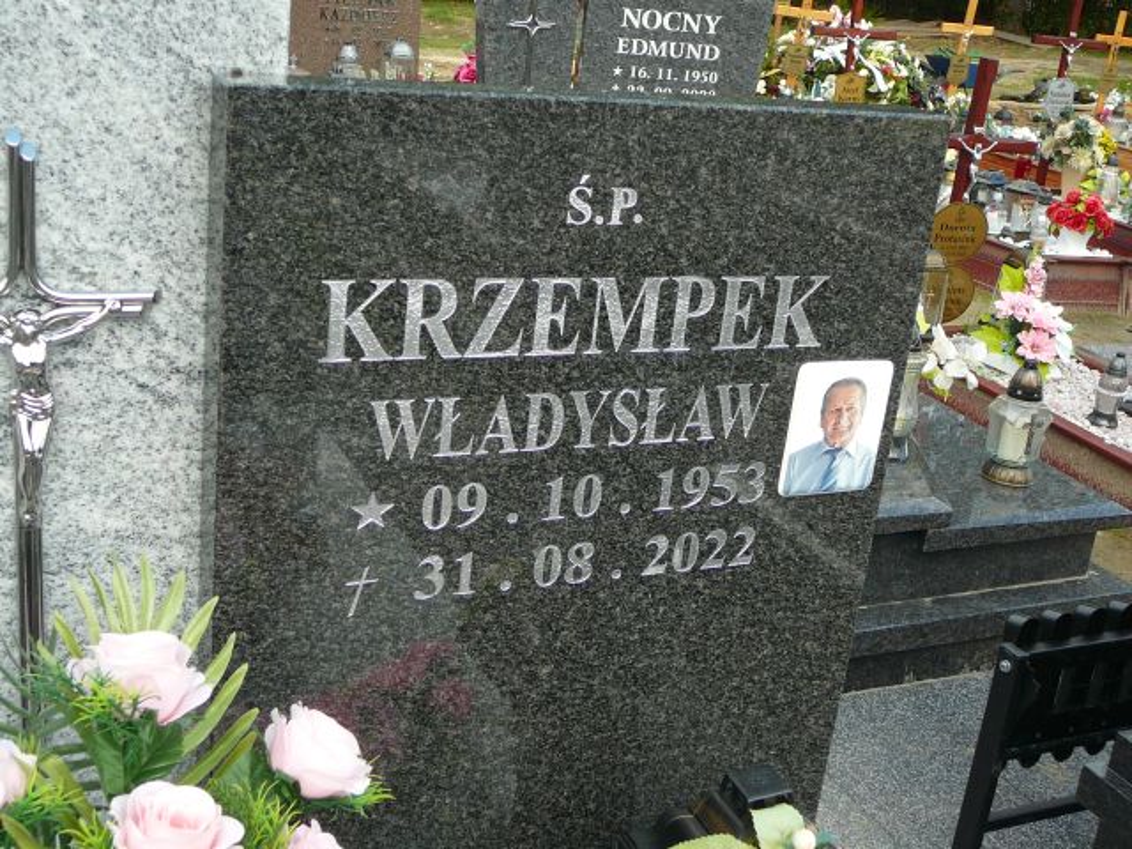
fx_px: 1472
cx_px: 566
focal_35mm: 45
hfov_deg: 42.1
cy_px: 424
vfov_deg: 32.2
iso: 80
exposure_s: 1/250
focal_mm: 6.7
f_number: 3.2
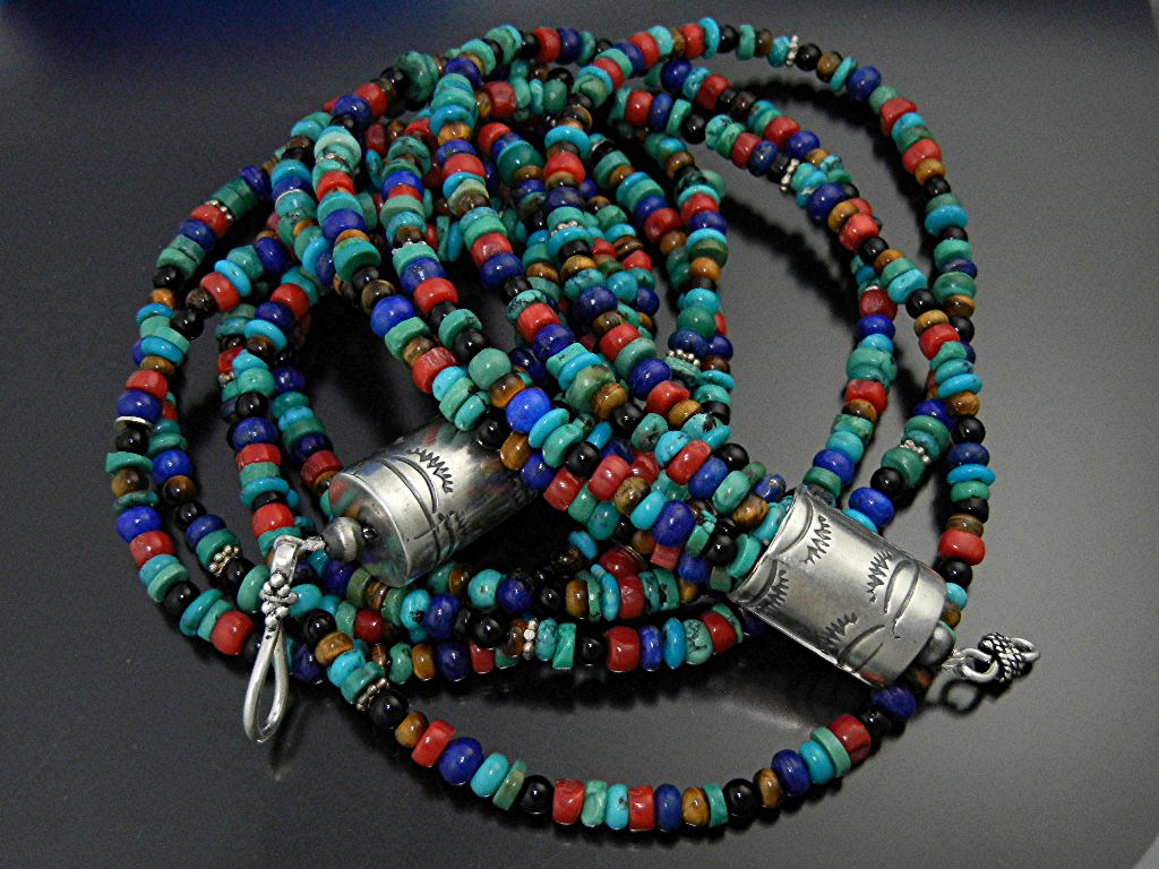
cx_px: 580
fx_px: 1507
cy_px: 434
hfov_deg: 42.1
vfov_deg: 32.2
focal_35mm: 45
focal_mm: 8.1
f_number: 7.6
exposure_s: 1/30
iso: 800
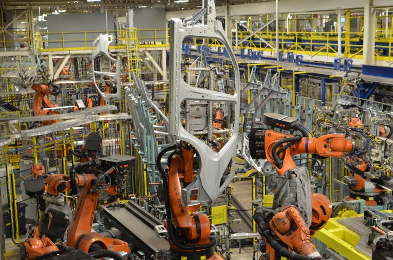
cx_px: 196
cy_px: 130
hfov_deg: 37.9
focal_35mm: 52
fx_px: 572
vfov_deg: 25.6
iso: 800
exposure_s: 1/40
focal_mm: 35
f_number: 3.2
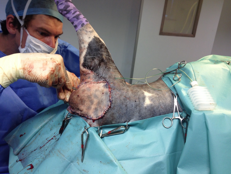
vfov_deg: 40.7
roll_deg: -4.7
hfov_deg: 52.6
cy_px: 87
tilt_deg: -20.2
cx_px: 116
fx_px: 234
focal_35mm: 35
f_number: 2.4
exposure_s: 1/24
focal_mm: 4.28
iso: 50
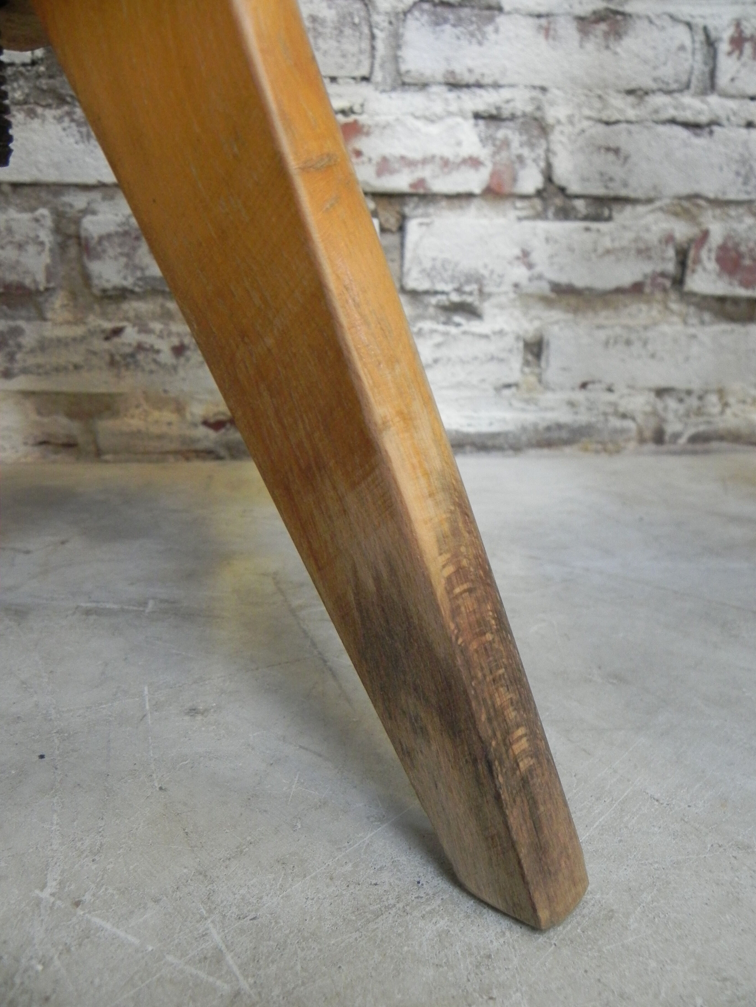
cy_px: 504
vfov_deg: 67.3
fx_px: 757
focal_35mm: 26
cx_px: 378
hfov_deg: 53.1
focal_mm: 4.6
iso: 400
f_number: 2.8
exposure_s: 1/24.6
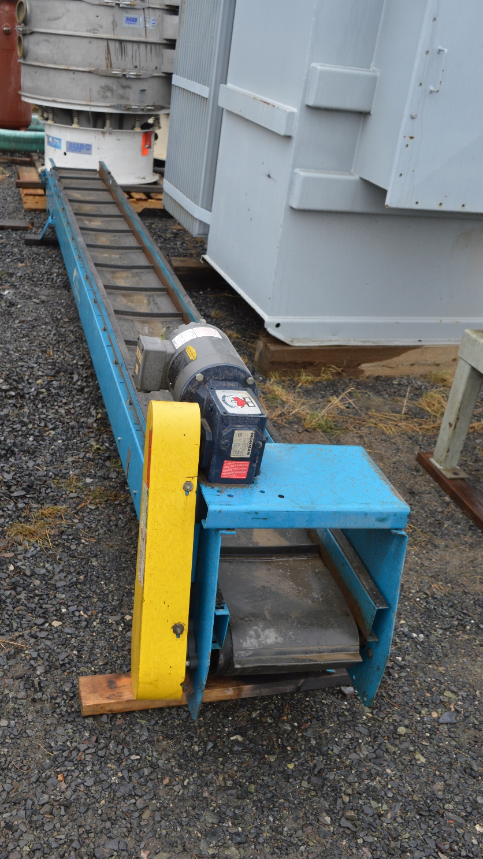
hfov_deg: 32.3
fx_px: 832
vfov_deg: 54.6
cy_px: 430
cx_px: 213
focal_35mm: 37
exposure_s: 1/125
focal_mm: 23
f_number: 5.6
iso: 220
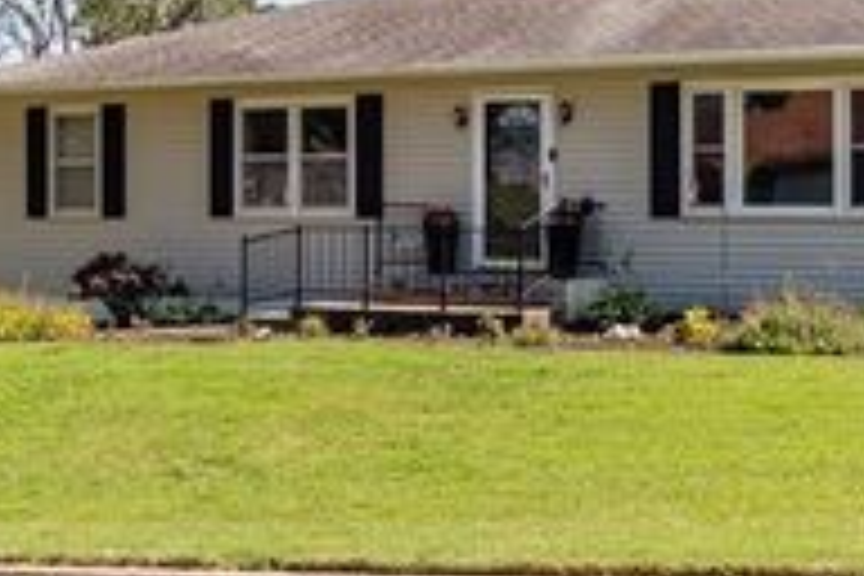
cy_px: 191
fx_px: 1752
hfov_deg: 27.7
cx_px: 428
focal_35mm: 73
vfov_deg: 18.6
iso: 100
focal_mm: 28
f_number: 4.5
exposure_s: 1/5000
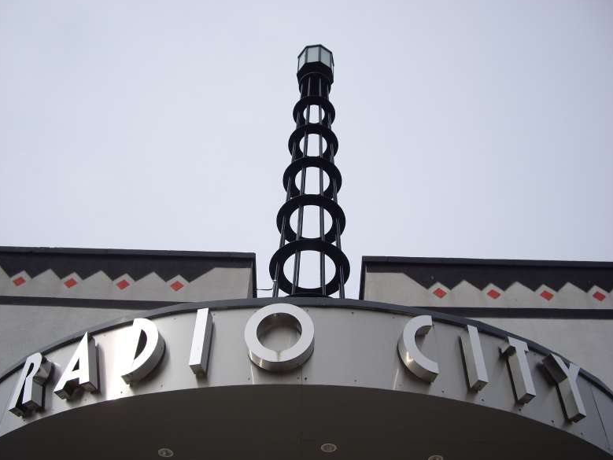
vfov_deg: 36.8
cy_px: 227
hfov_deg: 47.8
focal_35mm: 39
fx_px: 691
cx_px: 303
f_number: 8
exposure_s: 1/160
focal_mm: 7.9
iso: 64
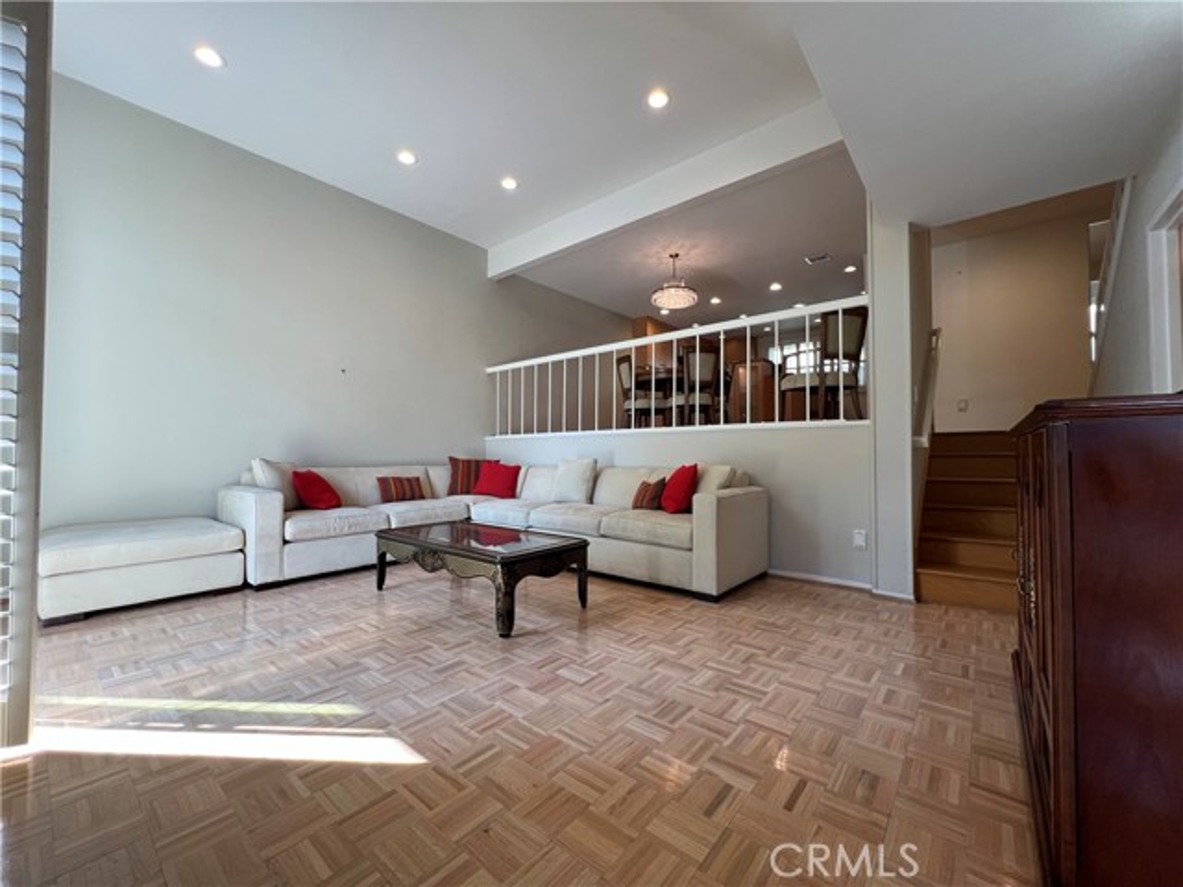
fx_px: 444
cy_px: 444
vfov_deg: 89.9
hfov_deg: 106.2
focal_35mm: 13
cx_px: 592
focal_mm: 1.57
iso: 125
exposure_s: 1/120
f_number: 1.8
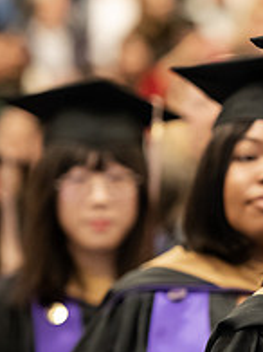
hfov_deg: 3.4
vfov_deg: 4.6
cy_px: 205
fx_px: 4361
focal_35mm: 430
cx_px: 416
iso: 2500
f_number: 3.2
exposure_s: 1/200
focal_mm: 150
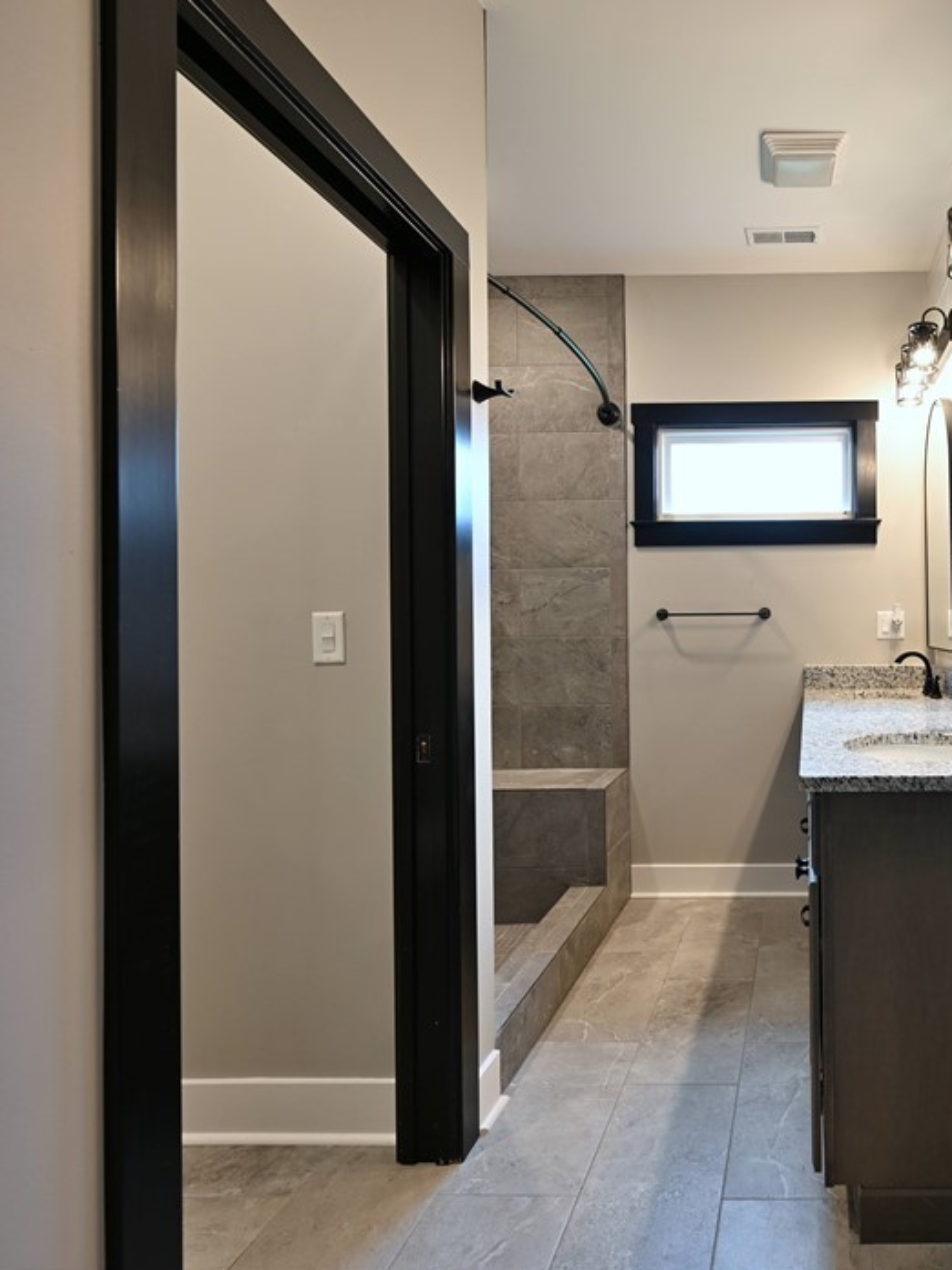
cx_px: 800
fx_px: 770
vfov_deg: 79.0
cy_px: 613
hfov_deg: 57.3
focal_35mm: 21
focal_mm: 14
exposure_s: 1/13
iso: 280
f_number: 5.6
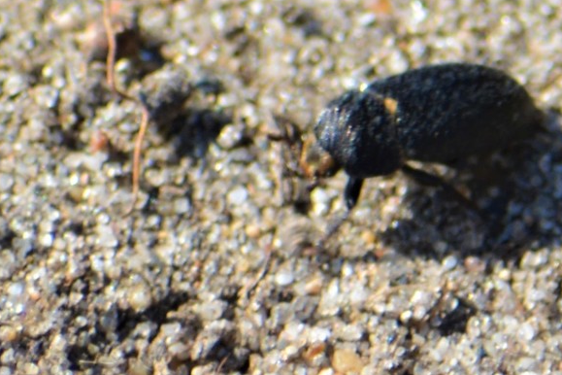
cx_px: 383
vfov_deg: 1.8
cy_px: 85
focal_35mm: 746
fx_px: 11645
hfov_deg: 2.8
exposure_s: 1/160
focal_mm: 300
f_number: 8
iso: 100
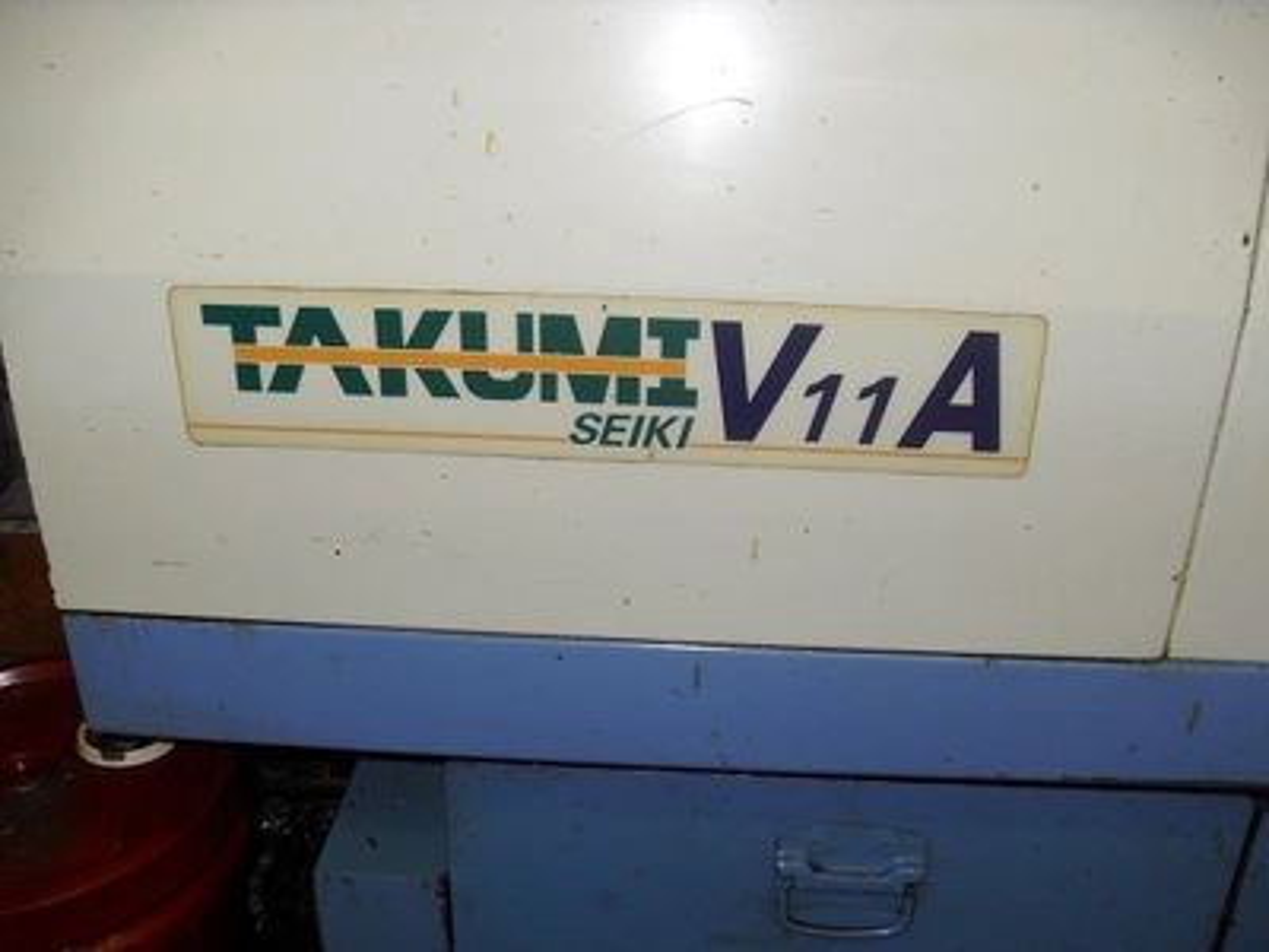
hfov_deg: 54.0
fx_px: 1246
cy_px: 476
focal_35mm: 34
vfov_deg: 41.8
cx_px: 634
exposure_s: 1/45
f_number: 2.8
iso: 100
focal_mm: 6.3
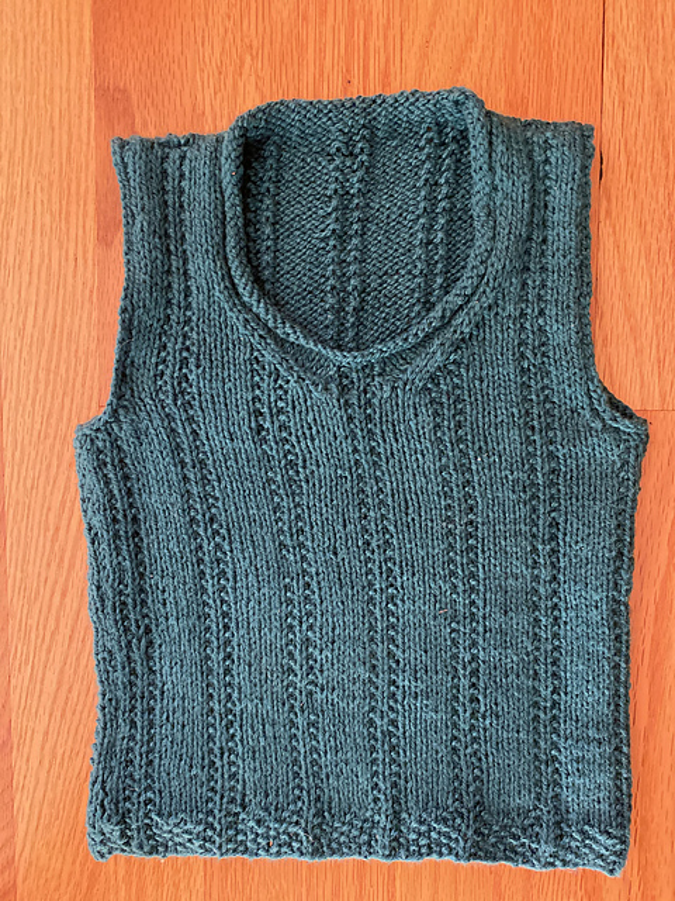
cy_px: 450
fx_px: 676
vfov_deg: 67.3
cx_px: 338
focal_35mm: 26
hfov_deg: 53.1
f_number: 1.8
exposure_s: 1/39
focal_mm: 4.25
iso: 640
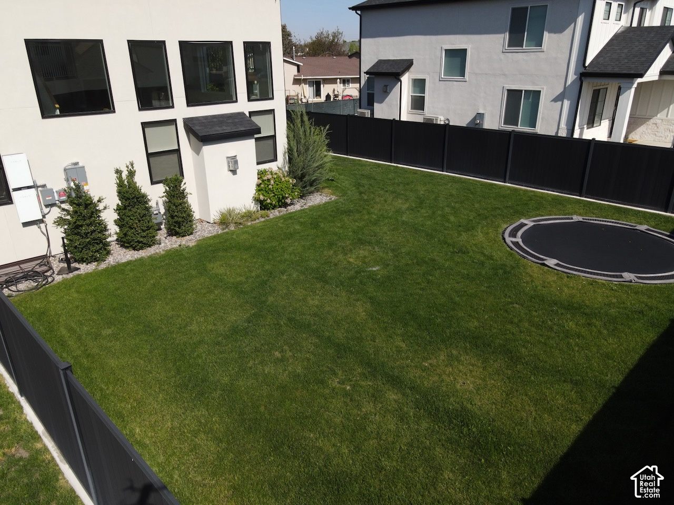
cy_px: 252
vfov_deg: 56.8
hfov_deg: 71.6
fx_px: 467
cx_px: 337
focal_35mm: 24
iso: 100
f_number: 2.8
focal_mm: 4.5
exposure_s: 1/1000
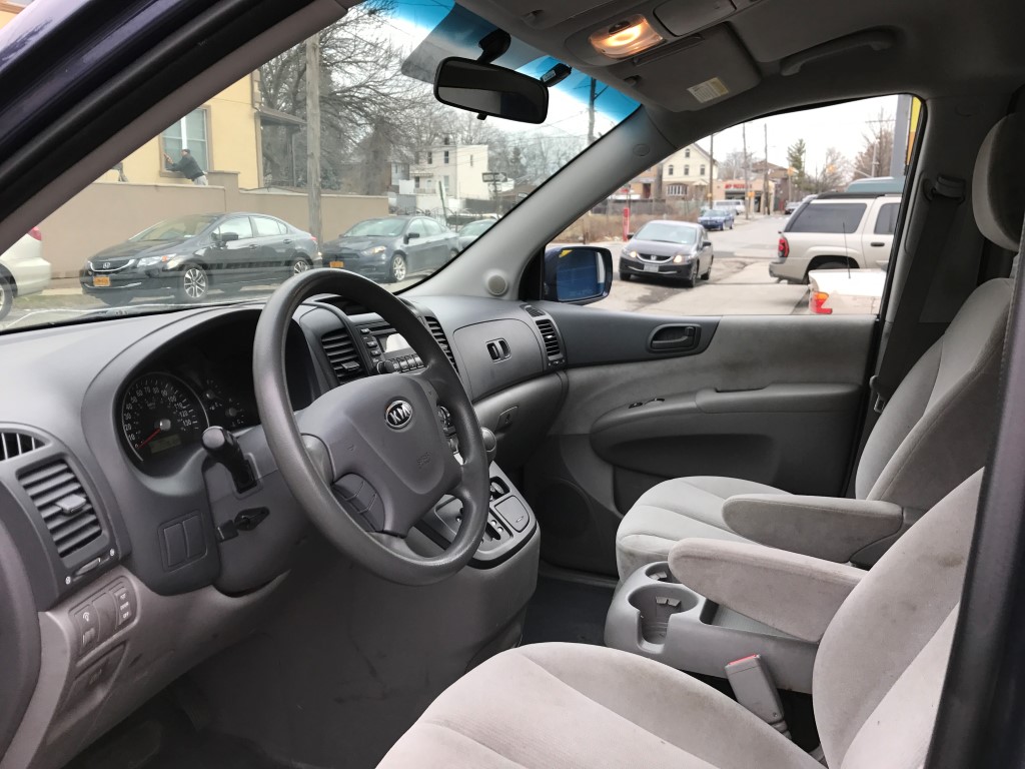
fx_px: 829
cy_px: 384
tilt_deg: -10.4
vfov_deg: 49.7
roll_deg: -1.0
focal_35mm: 28
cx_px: 512
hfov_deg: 63.4
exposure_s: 1/283
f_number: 1.8
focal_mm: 3.99
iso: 20
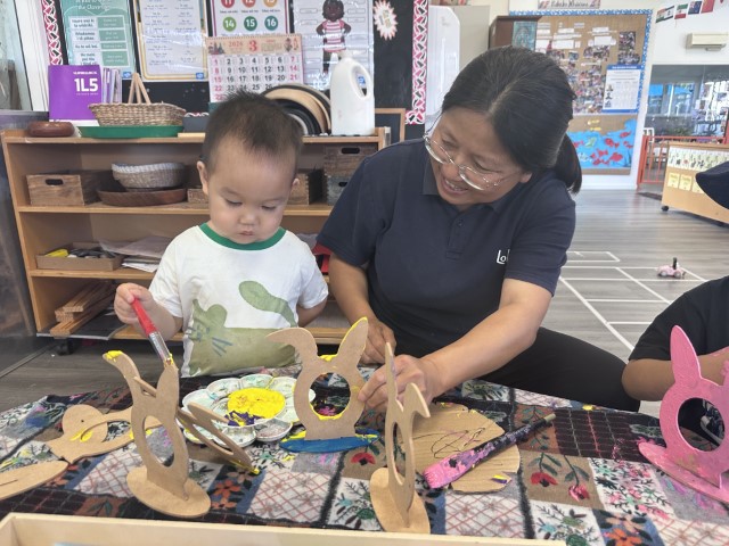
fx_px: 505
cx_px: 364
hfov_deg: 71.6
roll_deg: +1.1
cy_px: 273
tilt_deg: -16.3
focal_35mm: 24
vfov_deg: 56.8
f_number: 1.78
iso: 200
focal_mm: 6.86
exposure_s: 1/100
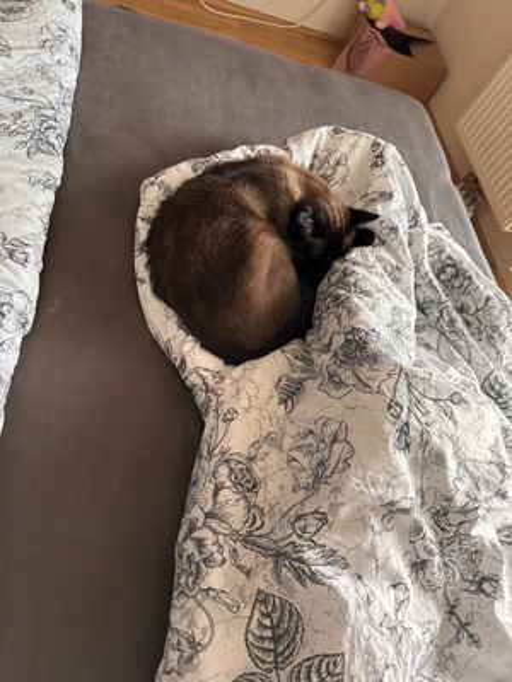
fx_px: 473
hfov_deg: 56.8
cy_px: 341
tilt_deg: -53.7
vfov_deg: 71.6
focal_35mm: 24
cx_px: 256
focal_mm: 6.76
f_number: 1.78
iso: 500
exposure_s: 1/60
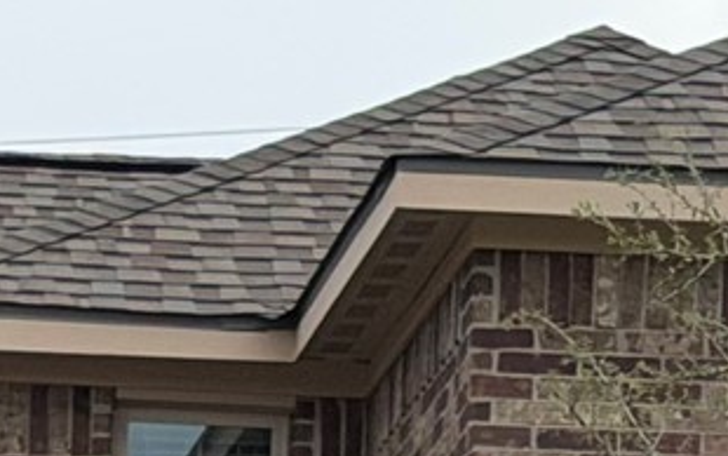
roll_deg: -0.9
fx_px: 6669
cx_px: -42
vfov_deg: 3.8
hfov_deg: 6.2
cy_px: 1542
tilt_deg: +1.0
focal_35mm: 336
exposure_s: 1/3704
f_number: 1.78
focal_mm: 6.76
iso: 80
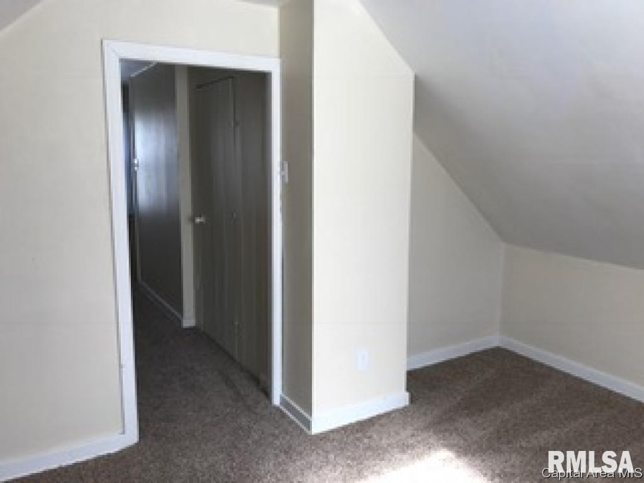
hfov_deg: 63.4
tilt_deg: -9.7
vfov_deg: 49.7
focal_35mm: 28
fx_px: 521
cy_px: 242
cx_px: 322
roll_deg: -0.6
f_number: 1.8
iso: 25
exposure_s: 1/120
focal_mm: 3.99
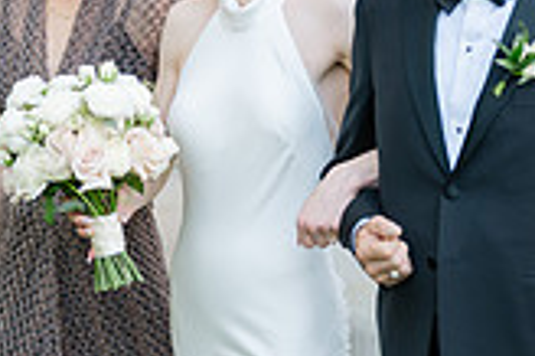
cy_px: 98
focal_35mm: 137
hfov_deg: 15.0
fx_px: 2034
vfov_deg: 10.0
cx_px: 192
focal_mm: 50
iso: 100
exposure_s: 1/400
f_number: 1.8
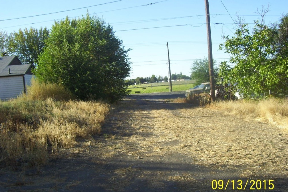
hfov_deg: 50.7
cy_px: 102
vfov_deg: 35.1
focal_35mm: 38
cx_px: 143
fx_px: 304
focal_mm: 6
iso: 80
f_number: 4.8
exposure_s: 1/250
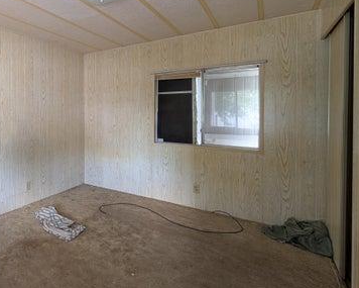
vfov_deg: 64.9
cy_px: 114
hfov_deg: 67.5
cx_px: 54
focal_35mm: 21
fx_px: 223
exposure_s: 1/7.55
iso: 55
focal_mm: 2.02
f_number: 1.7
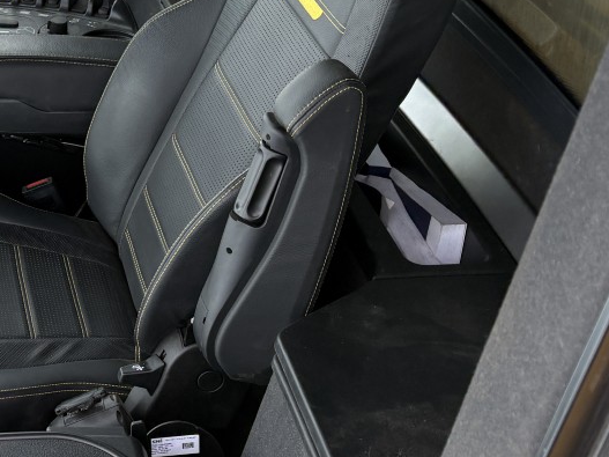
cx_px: -94
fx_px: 1249
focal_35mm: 71
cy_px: 147
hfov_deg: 25.1
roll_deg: -2.5
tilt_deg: -27.9
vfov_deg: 20.6
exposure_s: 1/122
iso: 32
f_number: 1.6
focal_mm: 5.96
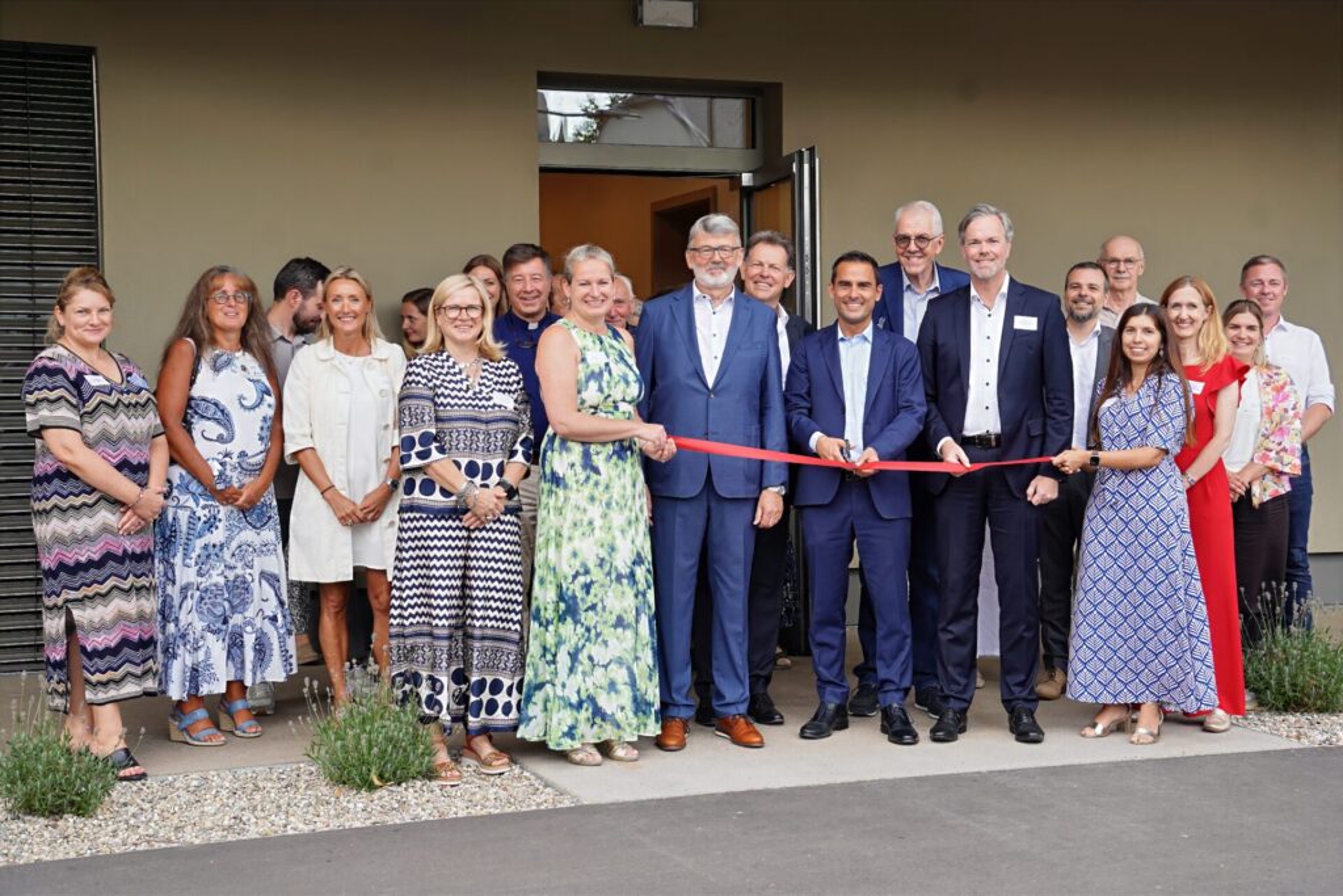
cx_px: 672
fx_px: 1828
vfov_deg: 27.5
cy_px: 448
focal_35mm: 49
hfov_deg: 40.3
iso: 100
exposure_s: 1/100
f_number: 5.6
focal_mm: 49
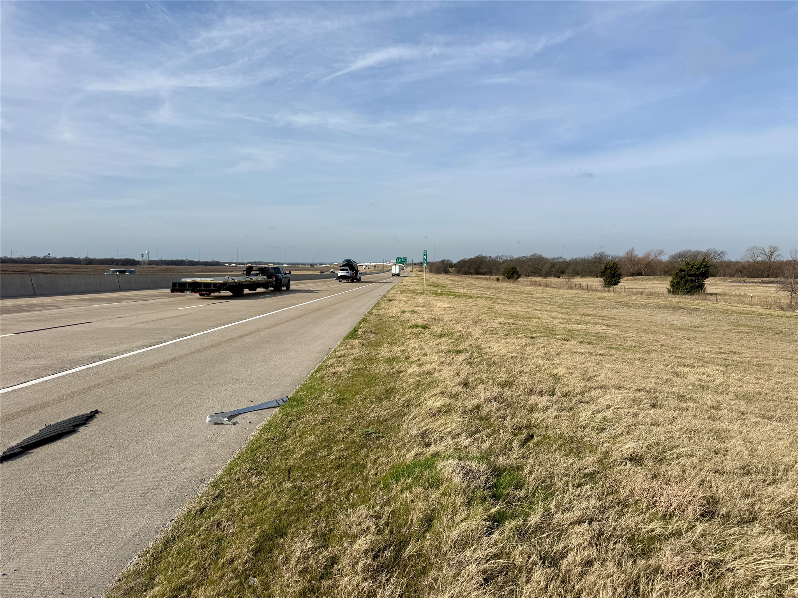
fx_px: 553
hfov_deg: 71.6
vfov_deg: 56.8
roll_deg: -0.3
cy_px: 299
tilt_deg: -4.4
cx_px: 399
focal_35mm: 24
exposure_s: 1/7353
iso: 80
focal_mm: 6.76
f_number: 1.78
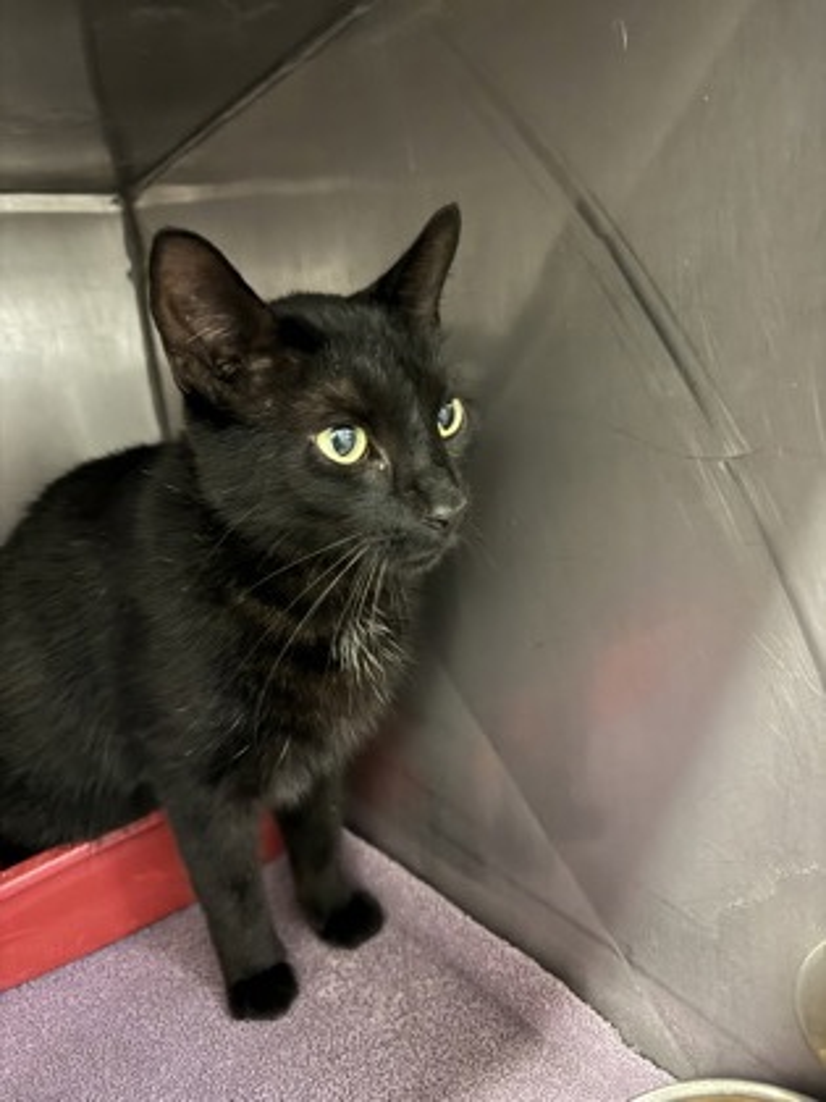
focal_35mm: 24
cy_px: 551
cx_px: 413
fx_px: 764
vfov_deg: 71.6
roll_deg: +5.8
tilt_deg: -15.2
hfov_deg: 56.8
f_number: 1.78
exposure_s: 1/20
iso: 1600
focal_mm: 6.76
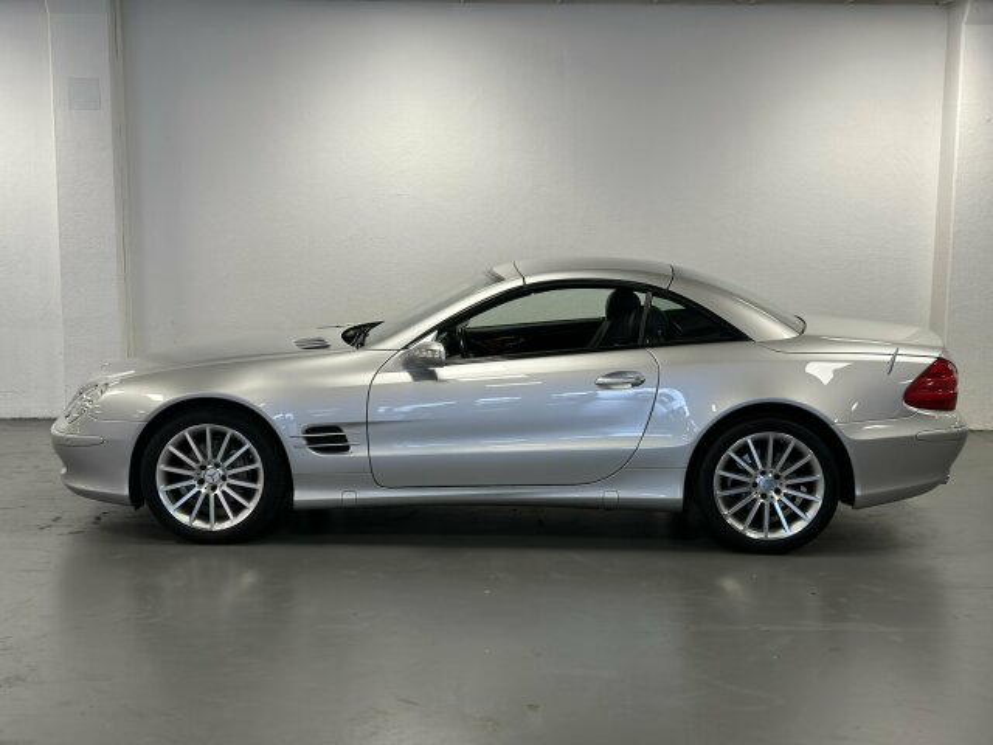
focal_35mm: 48
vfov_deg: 30.3
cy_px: 372
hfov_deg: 39.7
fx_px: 1377
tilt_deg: -8.1
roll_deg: -0.8
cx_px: 496
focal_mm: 6.86
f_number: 1.78
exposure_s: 1/102
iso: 125
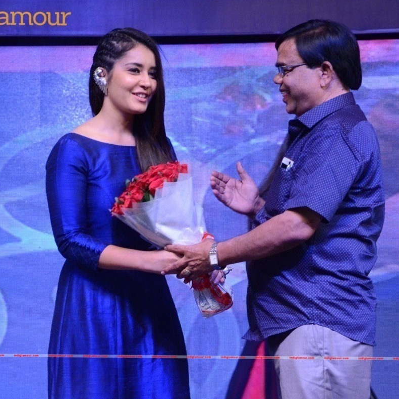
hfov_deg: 8.6
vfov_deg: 8.6
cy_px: 199
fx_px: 2643
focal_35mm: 203
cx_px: 198
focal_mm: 105
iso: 2500
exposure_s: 1/125
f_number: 5.6
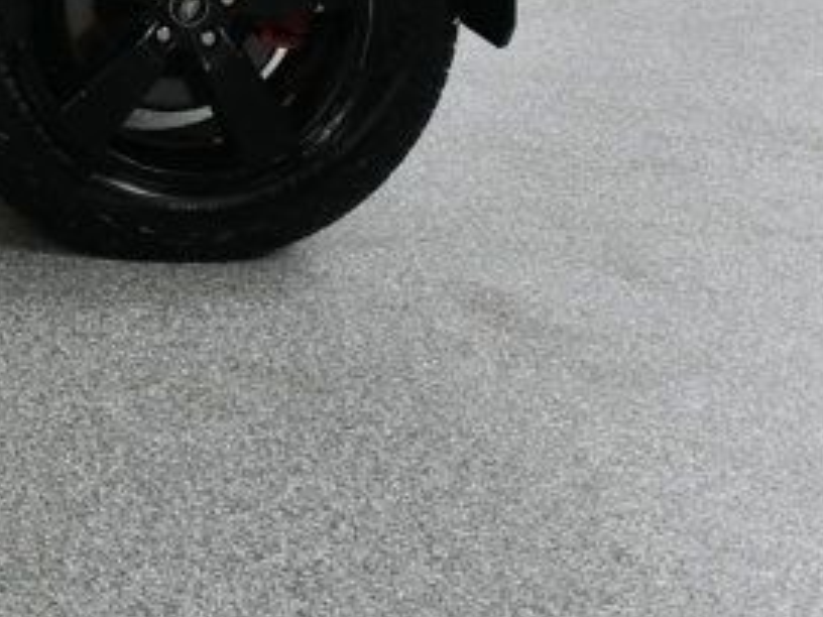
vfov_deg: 11.5
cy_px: -315
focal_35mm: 123
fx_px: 2924
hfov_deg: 14.1
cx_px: -693
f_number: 13
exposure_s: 1/160
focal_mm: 23
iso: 100
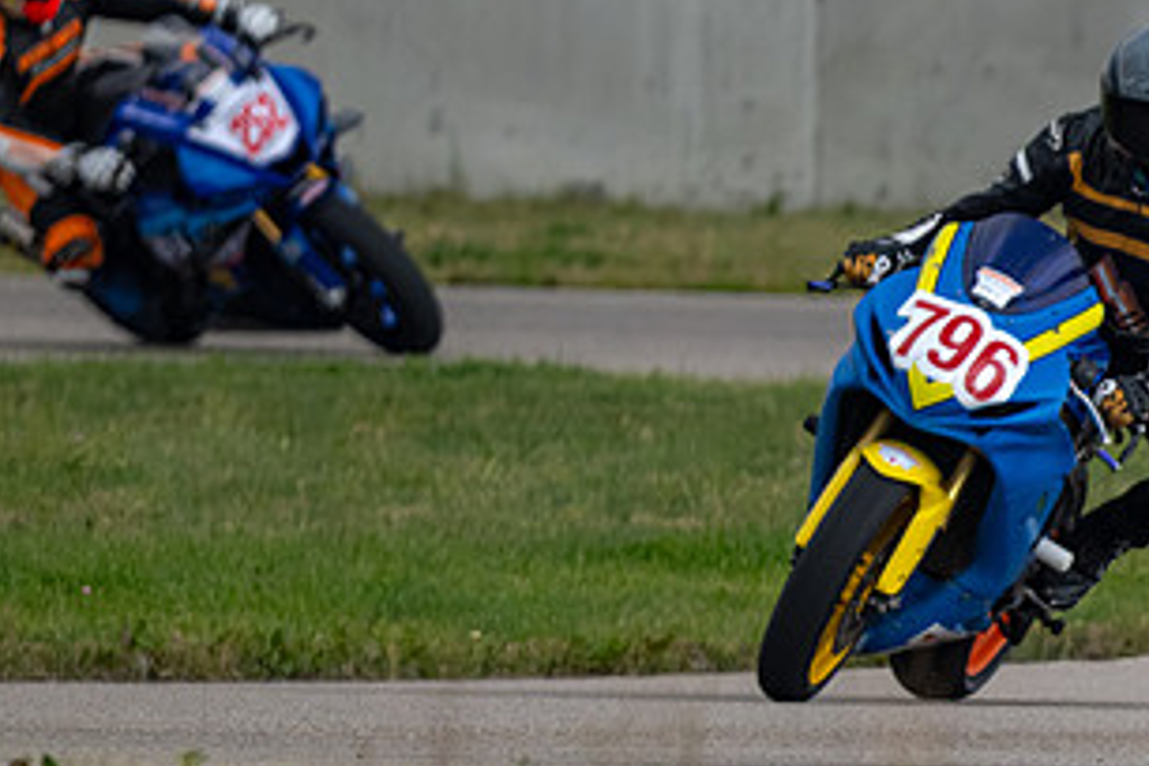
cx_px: 1742
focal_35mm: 1833
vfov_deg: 0.8
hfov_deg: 1.1
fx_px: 58499
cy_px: 792
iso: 720
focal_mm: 600
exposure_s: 1/1250
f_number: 6.3
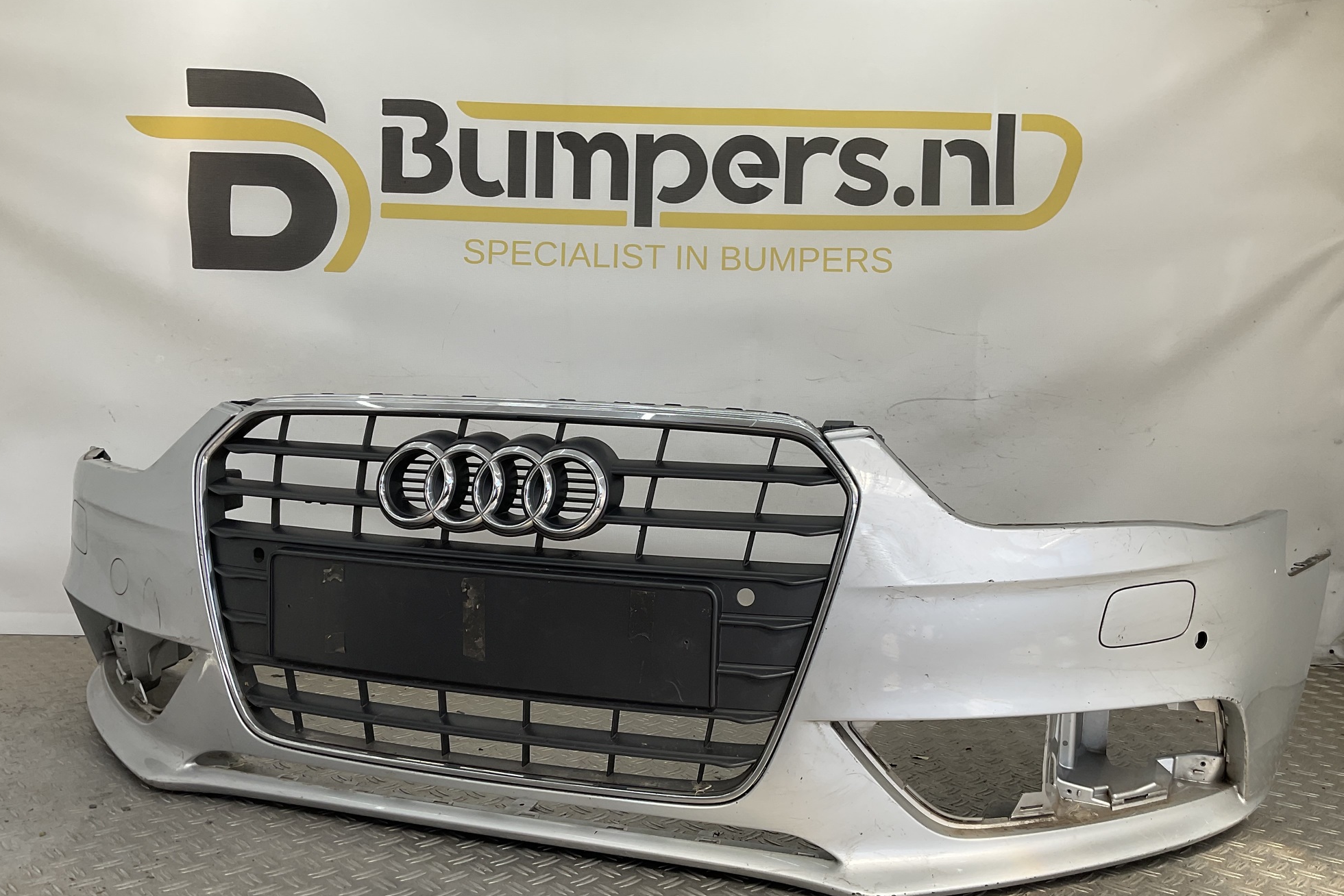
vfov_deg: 42.2
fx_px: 1157
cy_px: 514
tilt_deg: -7.6
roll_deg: -3.2
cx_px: 686
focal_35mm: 31
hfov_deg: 60.3
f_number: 1.8
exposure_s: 1/300
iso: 16
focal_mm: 3
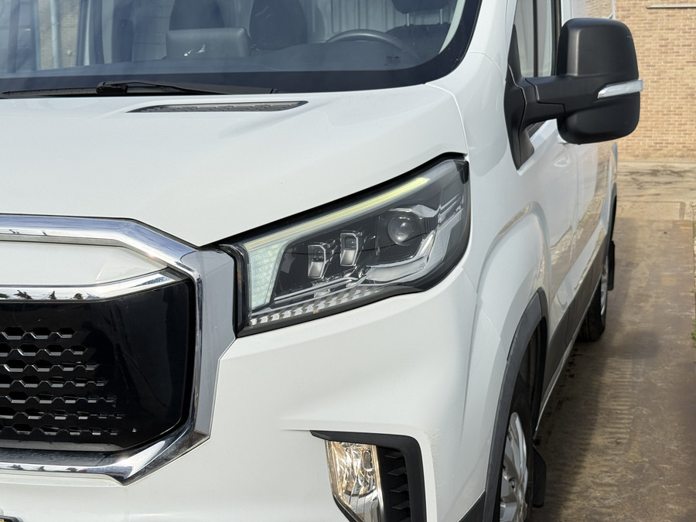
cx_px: 348
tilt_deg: -9.1
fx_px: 965
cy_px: 261
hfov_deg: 39.7
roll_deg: +0.8
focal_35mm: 48
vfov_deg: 30.3
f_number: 1.78
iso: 64
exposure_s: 1/3534
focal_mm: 6.76
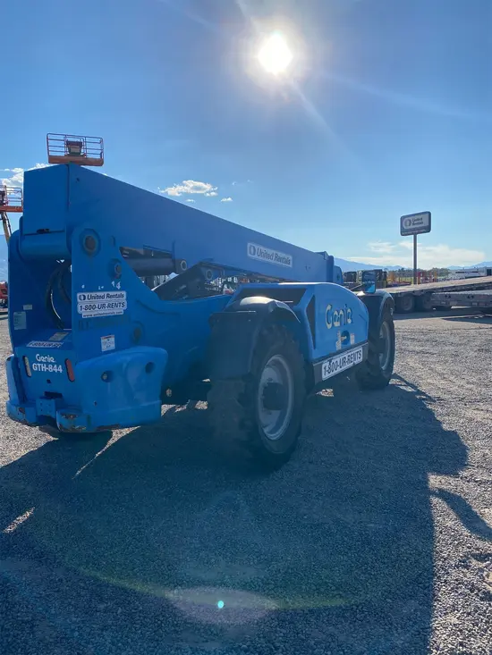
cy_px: 328
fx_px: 493
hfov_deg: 53.1
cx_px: 246
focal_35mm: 26
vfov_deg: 67.3
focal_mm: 4.25
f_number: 1.8
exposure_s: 1/5495
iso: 32
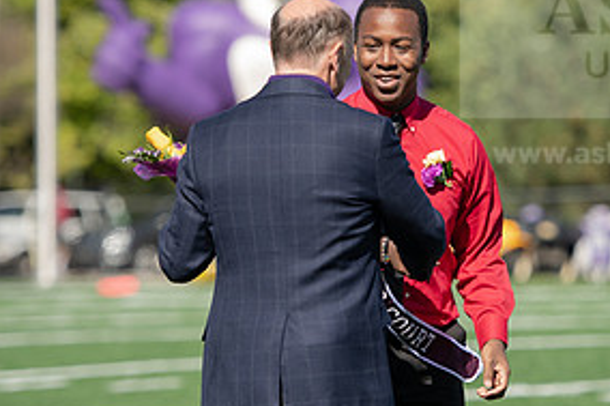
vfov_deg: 4.3
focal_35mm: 317
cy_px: 199
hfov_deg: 6.5
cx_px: 395
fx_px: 5368
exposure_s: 1/1600
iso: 200
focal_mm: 155
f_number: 3.2
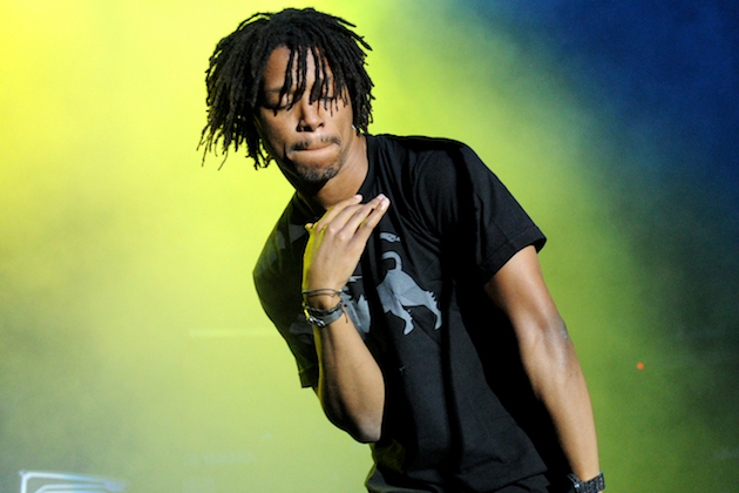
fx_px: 1129
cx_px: 370
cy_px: 246
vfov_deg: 24.6
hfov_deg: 36.2
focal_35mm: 55
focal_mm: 55
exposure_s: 1/400
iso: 5000
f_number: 3.5
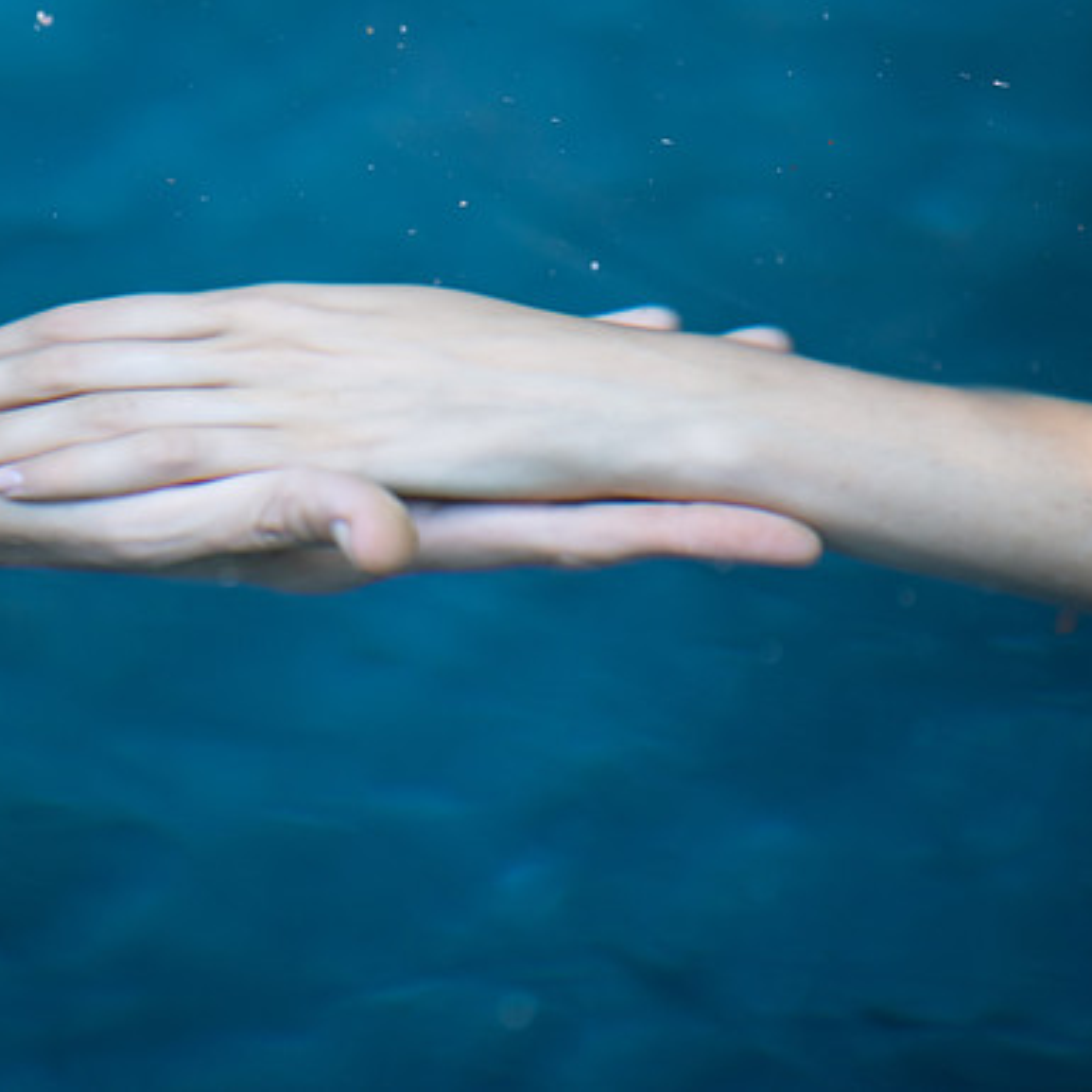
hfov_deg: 5.0
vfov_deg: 5.0
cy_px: 343
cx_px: 289
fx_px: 12527
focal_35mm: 351
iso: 400
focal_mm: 200
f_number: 2.8
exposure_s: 1/320
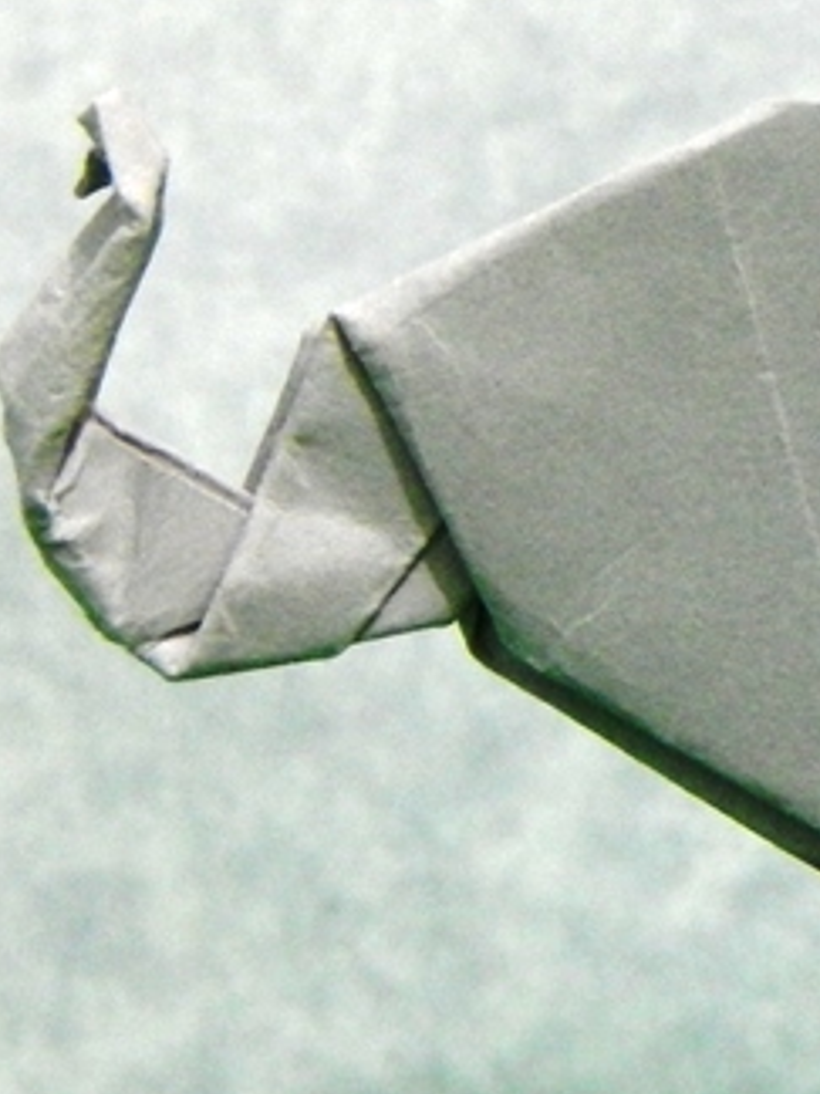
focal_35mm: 595
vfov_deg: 3.3
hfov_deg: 2.5
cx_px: 1407
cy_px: 582
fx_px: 18793
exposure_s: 1/8
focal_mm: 37.1
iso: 800
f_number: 5.4
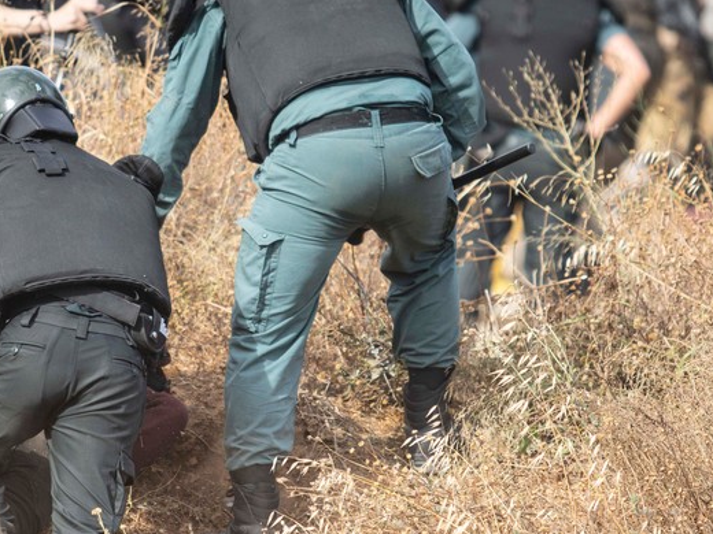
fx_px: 9516
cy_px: 187
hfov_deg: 4.3
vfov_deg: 3.2
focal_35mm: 462
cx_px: 236
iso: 400
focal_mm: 200
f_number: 2.8
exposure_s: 1/3200
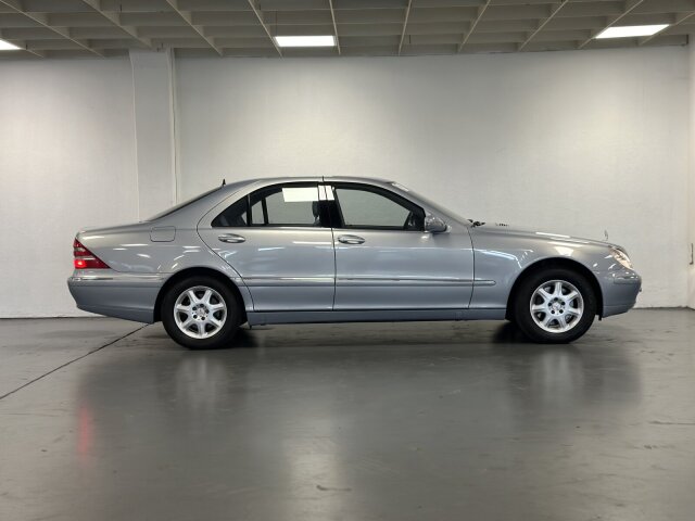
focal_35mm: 48
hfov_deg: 39.7
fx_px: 964
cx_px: 348
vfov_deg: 30.3
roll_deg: +0.8
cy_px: 260
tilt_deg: -2.8
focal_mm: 6.86
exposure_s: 1/121
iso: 100
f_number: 1.78
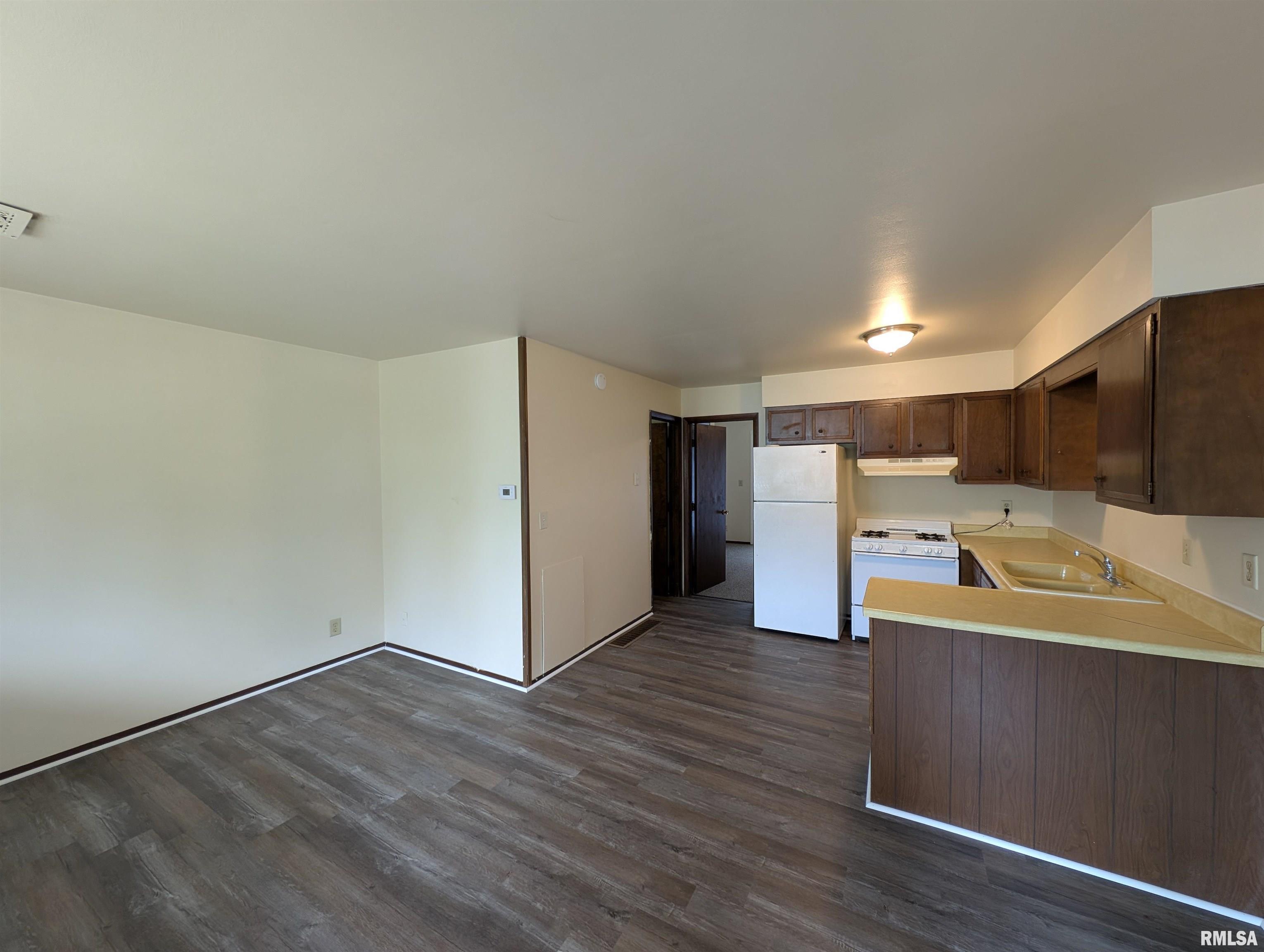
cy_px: 476
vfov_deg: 94.6
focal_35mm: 12
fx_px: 439
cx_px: 632
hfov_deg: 110.5
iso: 83
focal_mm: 2.23
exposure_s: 1/24
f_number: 1.95
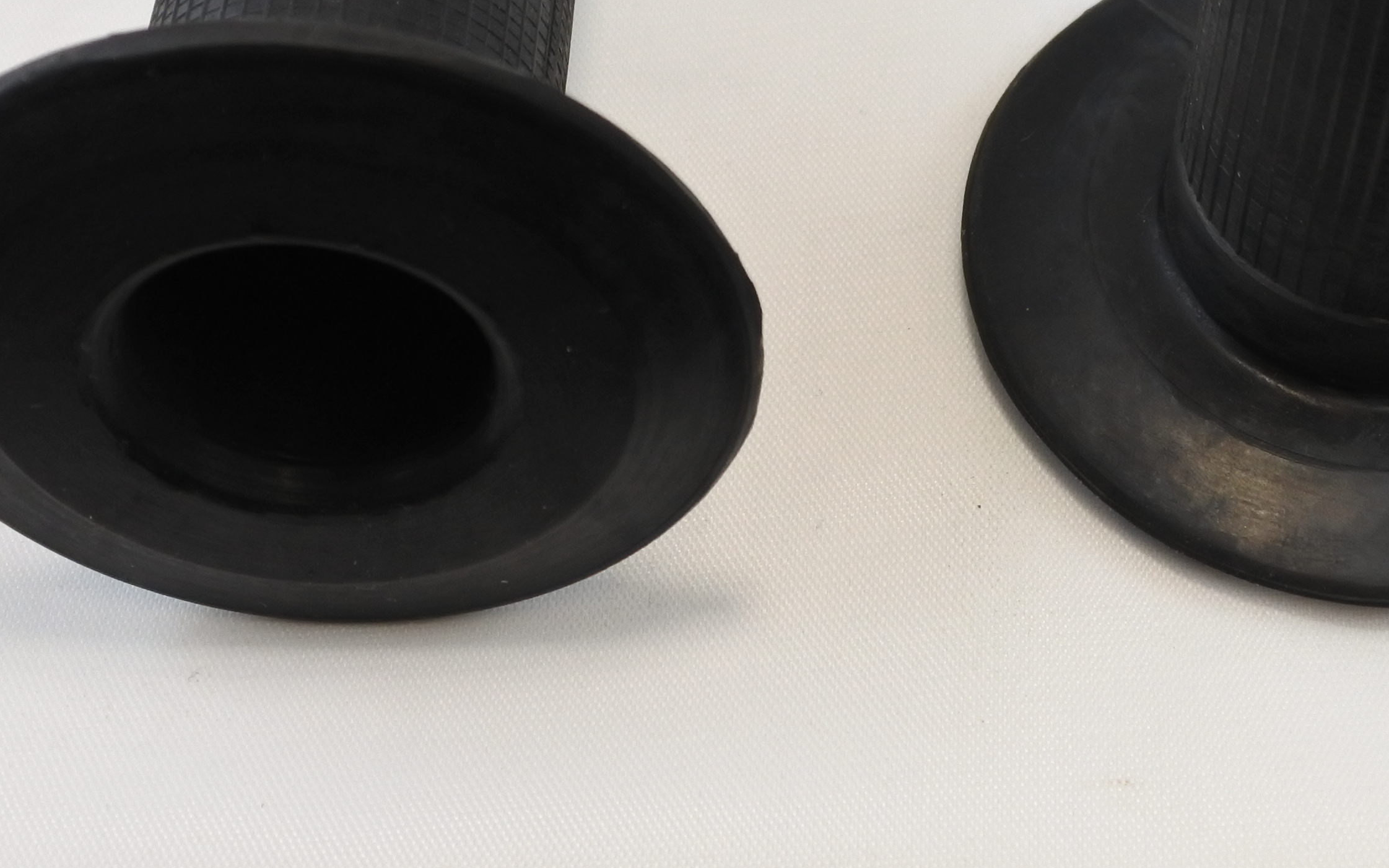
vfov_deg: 14.6
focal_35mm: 86
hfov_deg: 24.0
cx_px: 838
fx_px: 3256
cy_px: -240
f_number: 4
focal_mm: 12.8
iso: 400
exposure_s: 1/160
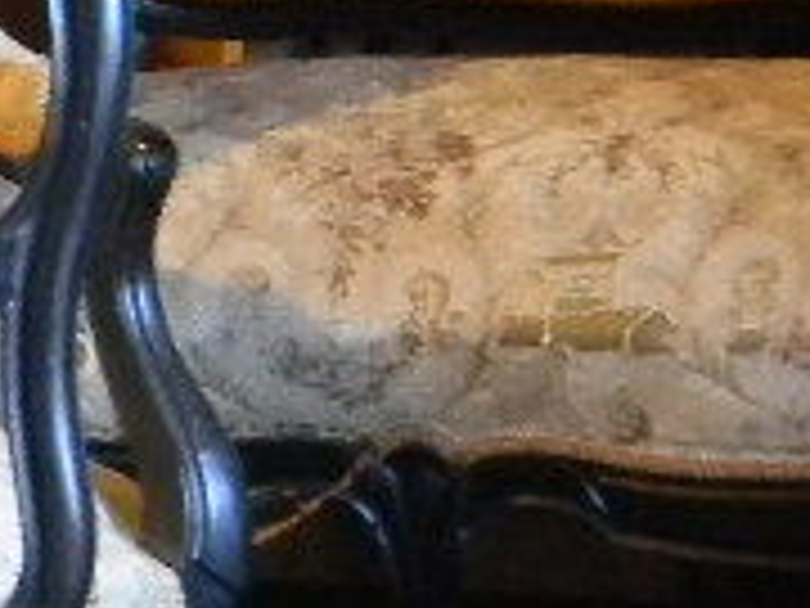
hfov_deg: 8.5
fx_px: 5452
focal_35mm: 233
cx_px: 684
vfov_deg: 6.4
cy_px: 446
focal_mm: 7.3
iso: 400
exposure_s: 1/5.1
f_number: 3.8
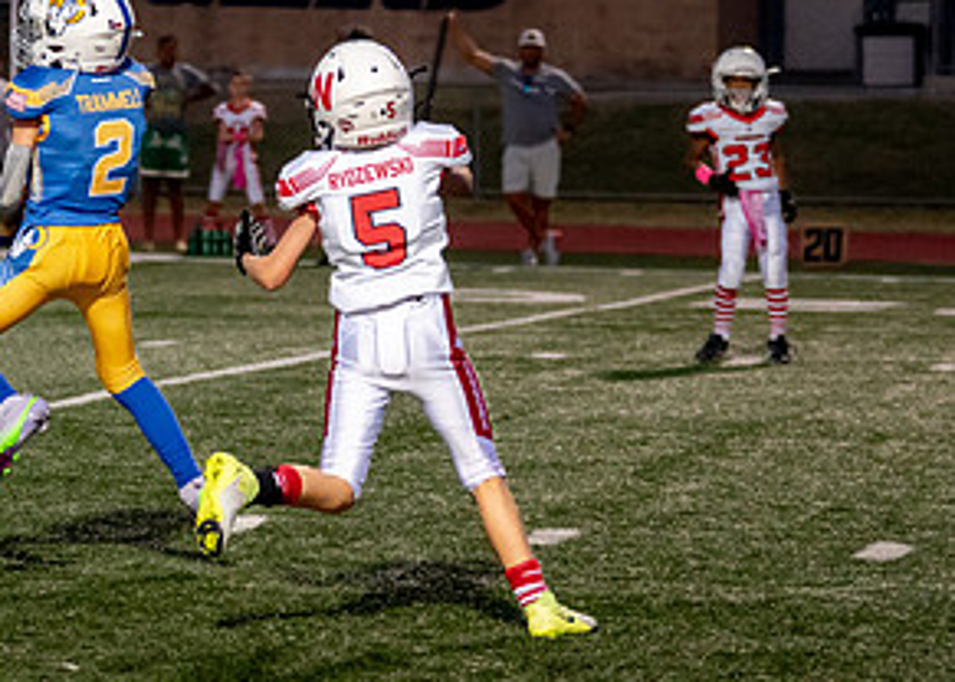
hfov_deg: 8.1
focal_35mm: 248
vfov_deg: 5.8
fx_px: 6728
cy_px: 96
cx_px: -146
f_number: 2.8
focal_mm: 84
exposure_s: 1/1000
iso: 2000
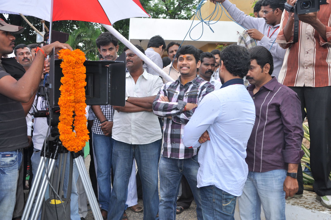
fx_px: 413
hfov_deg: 43.6
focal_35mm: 45
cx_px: 166
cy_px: 110
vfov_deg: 29.8
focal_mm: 30
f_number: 5.6
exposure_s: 1/200
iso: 250
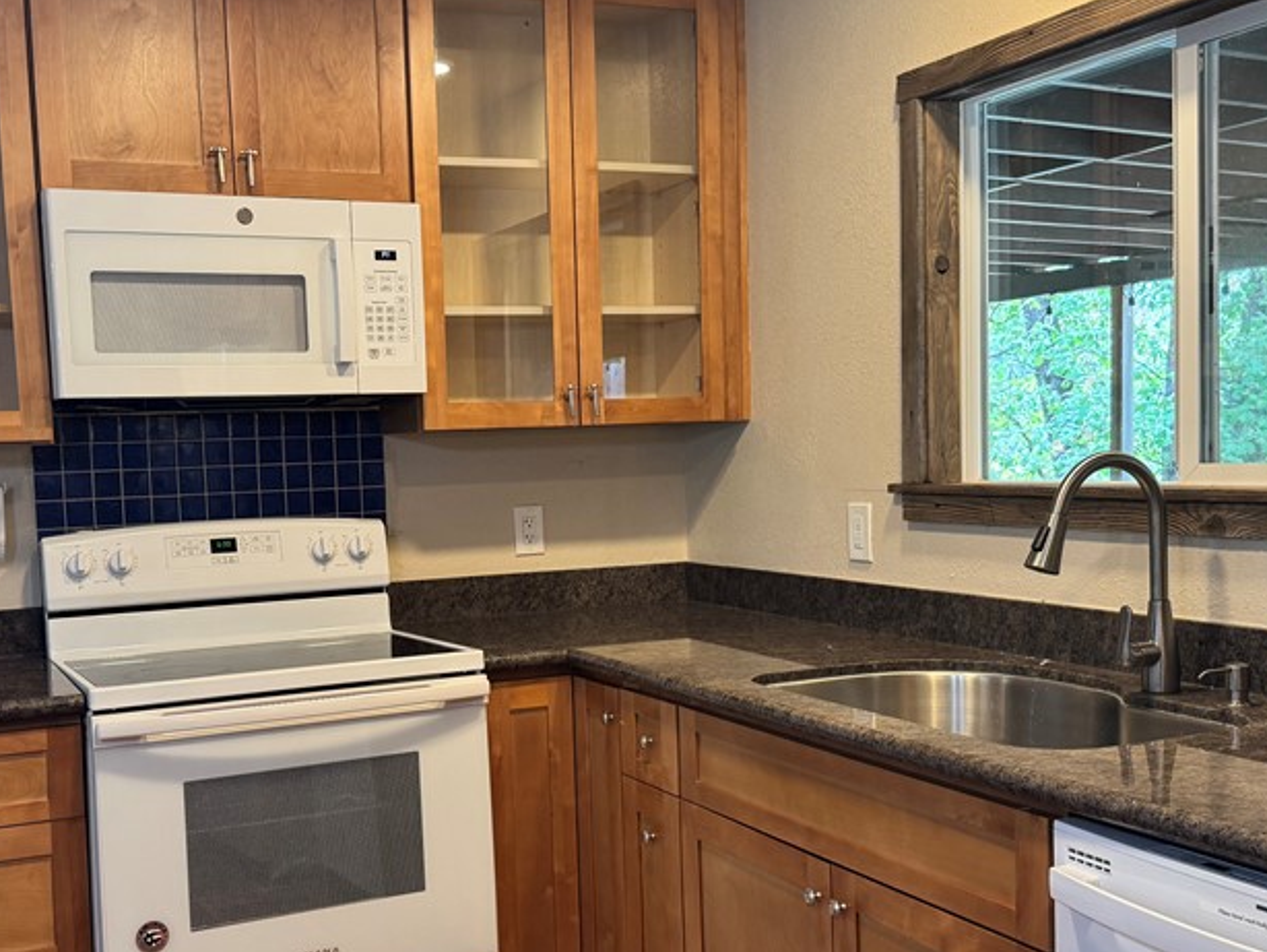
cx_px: 503
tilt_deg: -4.9
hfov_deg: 46.5
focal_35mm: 40
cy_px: 543
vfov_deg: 35.9
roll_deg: +2.1
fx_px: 1465
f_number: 1.78
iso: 125
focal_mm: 6.76
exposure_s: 1/60
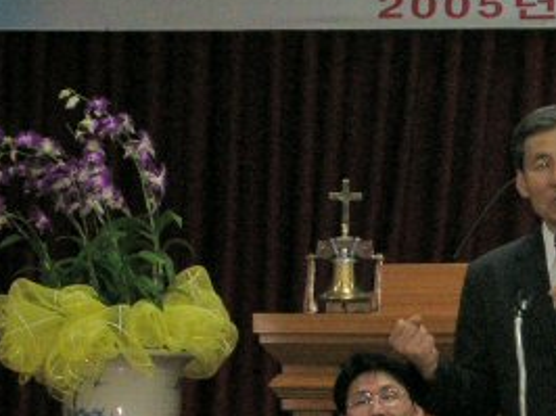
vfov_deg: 6.9
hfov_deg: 9.1
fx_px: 3466
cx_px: 516
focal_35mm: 216
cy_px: 300
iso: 200
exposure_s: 1/60.1
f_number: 4.1
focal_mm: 12.4
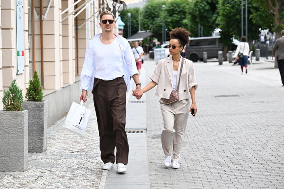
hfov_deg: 21.7
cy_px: 94
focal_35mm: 94
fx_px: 741
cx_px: 142
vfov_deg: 14.6
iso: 1250
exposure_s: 1/2500
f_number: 4
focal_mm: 94
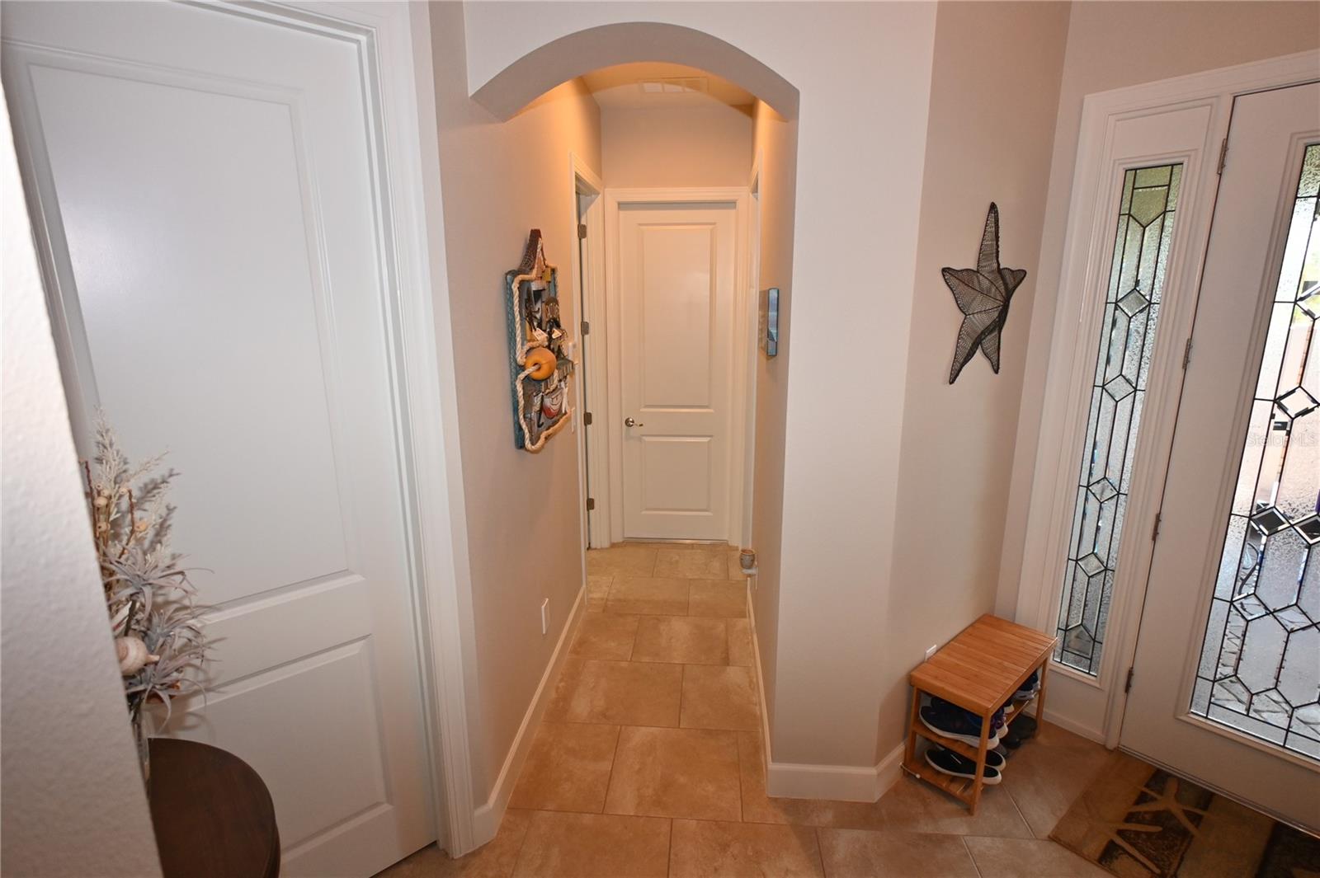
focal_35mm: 18
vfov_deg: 67.3
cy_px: 439
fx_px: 660
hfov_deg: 90.0
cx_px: 660
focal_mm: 12
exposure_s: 1/60
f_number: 4
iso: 450
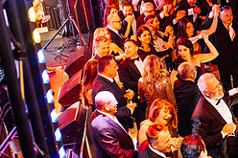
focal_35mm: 82
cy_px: 36
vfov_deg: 16.5
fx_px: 542
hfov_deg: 23.7
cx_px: 239
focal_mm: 35
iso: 2500
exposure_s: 1/200
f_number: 2.8
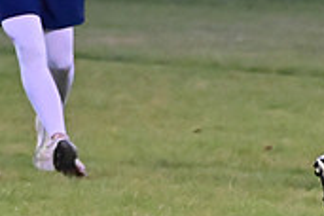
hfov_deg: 3.1
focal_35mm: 660
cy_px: 27
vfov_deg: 2.1
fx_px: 5940
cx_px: 383
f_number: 4
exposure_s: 1/500
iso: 6400
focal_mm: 130
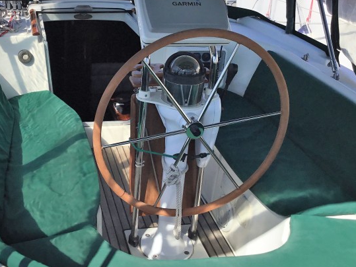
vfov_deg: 31.4
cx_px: 135
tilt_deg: -23.4
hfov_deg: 41.0
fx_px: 473
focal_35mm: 46
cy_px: 104
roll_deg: -0.6
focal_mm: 3.3
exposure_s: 1/1664
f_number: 2.4
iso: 25
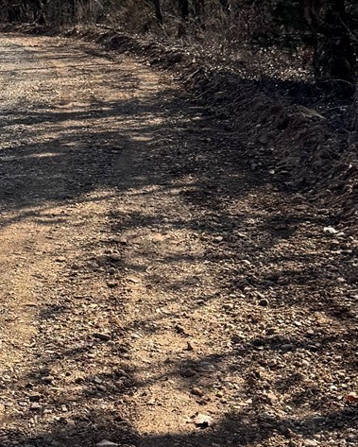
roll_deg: +2.2
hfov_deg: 15.9
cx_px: 0
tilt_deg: -12.8
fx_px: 1257
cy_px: 181
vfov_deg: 20.1
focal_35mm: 95
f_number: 1.78
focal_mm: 6.76
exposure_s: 1/3247
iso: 80
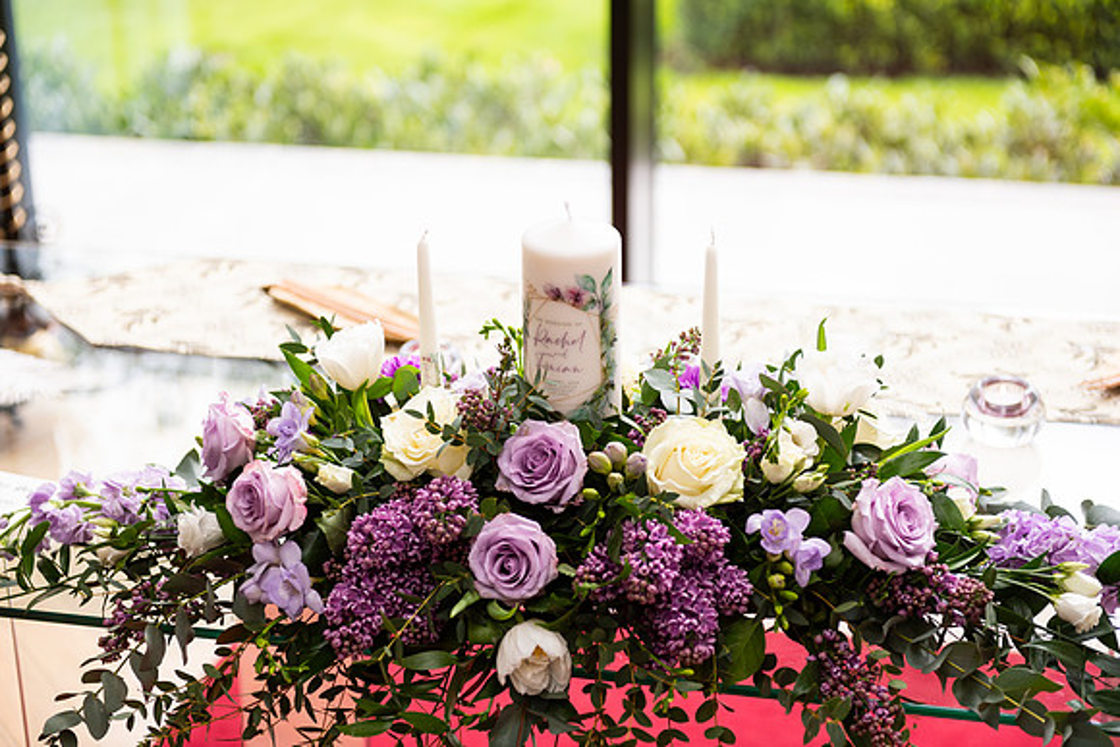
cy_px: 374
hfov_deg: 28.8
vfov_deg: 19.5
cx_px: 560
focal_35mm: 70
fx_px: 2178
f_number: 3.5
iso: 200
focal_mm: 70
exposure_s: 1/160
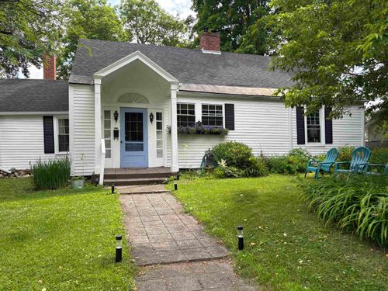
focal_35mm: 26
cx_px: 194
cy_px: 146
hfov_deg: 67.3
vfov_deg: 53.1
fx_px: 291
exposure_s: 1/662
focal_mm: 5.96
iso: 50
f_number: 1.6
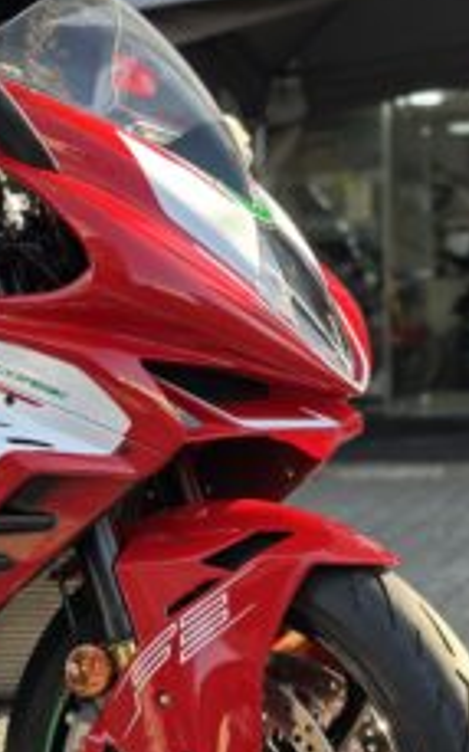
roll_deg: +1.6
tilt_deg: -5.2
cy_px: 507
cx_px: 98
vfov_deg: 24.8
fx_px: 1698
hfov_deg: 15.6
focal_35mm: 83
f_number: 1.78
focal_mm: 6.86
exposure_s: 1/484
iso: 80
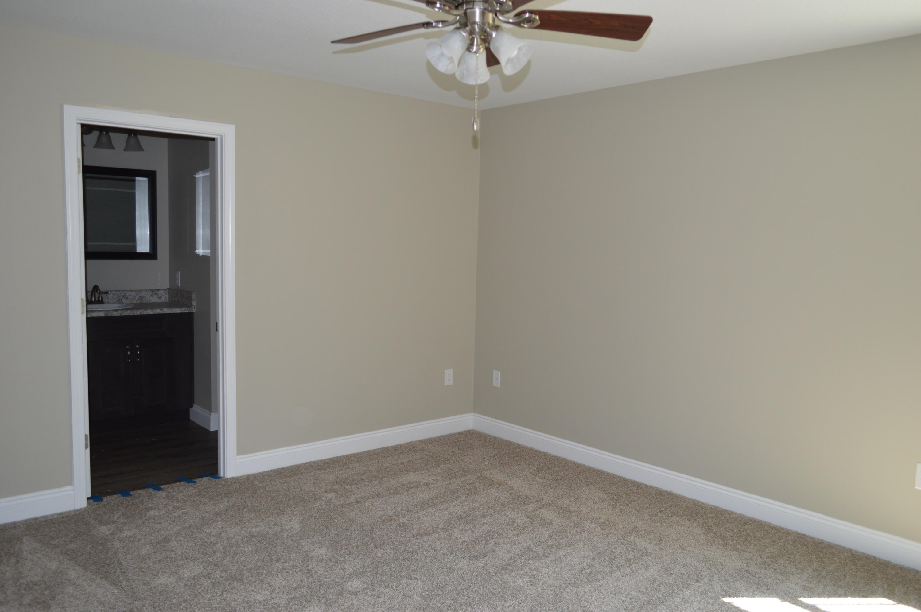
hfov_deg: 67.4
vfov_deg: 47.8
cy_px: 306
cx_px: 460
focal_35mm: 27
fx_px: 690
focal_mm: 18
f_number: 4
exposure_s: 1/60
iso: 400
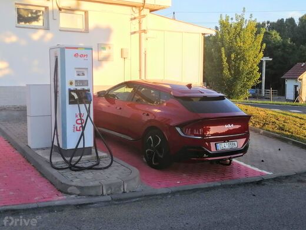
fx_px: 398
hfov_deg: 42.1
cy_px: 115
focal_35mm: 45
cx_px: 153
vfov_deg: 32.2
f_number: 1.8
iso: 50
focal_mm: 5.3
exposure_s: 1/491
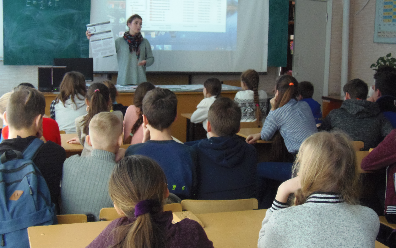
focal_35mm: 52
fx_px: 561
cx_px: 198
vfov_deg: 24.8
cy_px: 106
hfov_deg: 38.9
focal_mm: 9.1
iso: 400
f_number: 3.8
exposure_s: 1/30
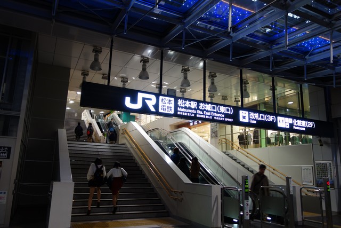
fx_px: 265
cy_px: 114
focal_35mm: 28
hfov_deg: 65.5
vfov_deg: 46.4
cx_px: 170
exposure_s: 1/30
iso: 125
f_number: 1.8
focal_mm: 10.4
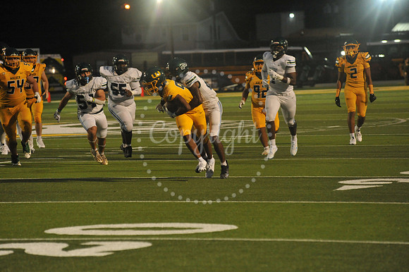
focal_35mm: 200
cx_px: 204
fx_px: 2271
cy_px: 136
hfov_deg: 10.3
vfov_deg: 6.9
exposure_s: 1/320
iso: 4000
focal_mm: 200
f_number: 5
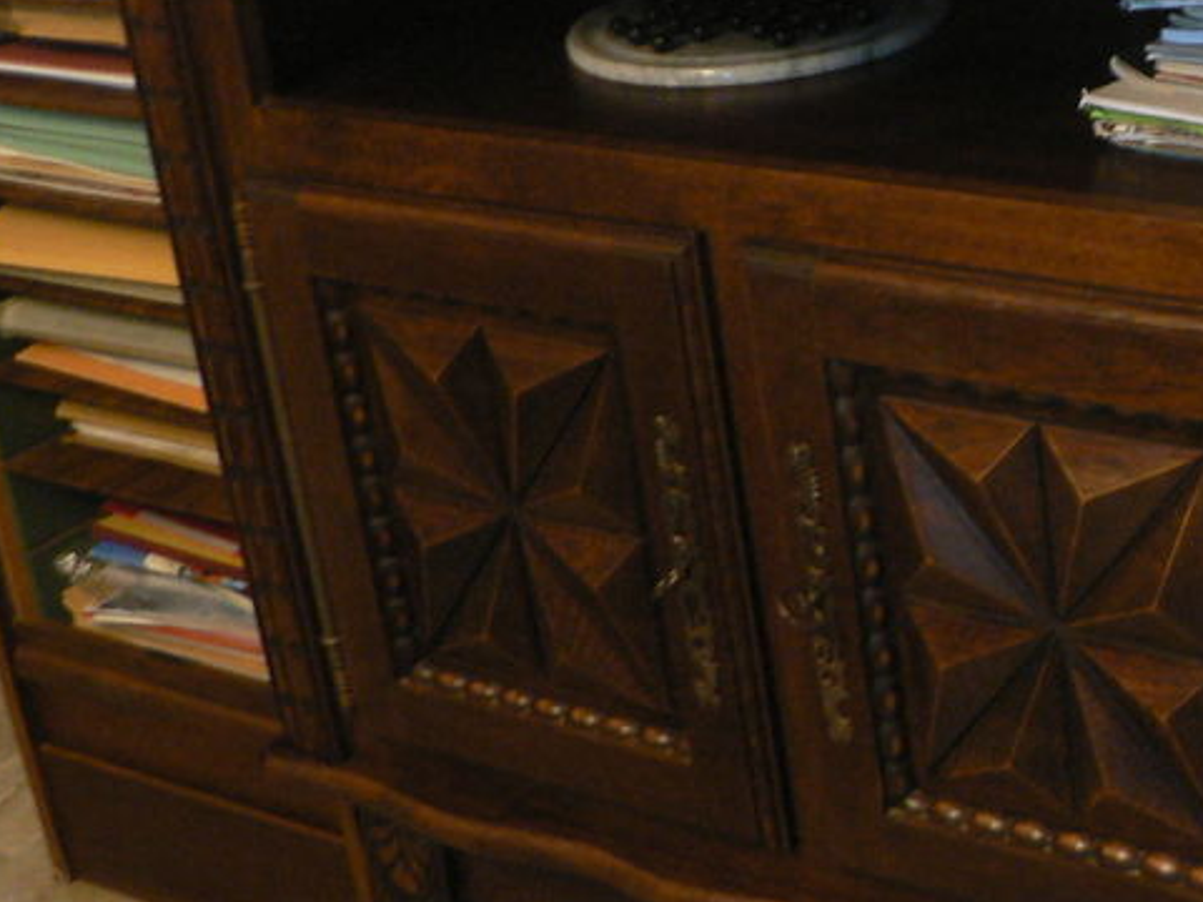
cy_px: 323
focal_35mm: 75
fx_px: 2606
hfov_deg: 24.7
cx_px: 1226
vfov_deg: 19.6
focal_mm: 6
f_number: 2.8
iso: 200
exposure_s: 1/4
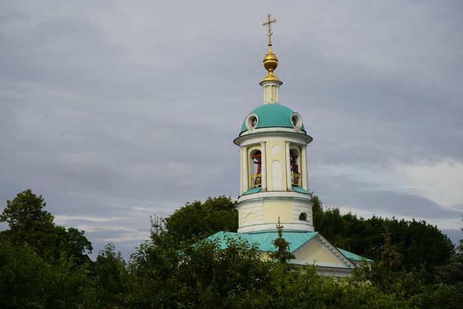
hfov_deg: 28.8
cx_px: 232
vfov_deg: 19.5
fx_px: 900
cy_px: 154
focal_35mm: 70
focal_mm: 70
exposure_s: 1/200
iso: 100
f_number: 11
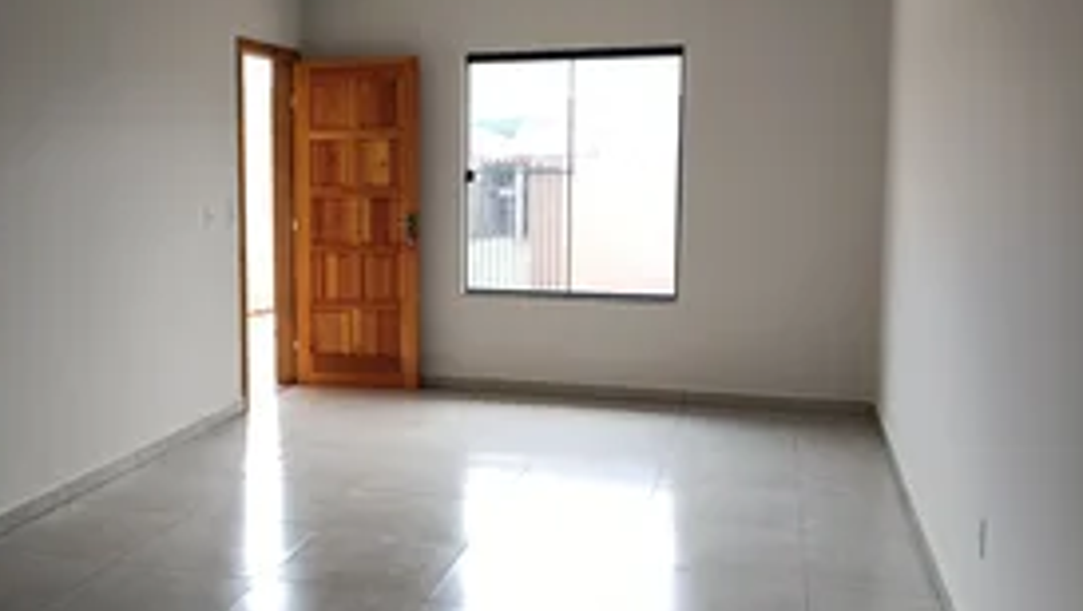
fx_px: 1149
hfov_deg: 49.2
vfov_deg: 29.8
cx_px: 329
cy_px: 280
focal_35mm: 40
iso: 73
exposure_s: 1/121
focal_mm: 4.94
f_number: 1.5
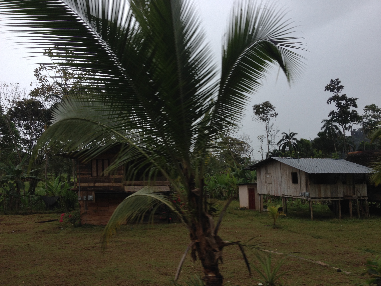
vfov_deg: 40.7
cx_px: 190
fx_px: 385
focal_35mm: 35
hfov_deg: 52.6
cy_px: 143
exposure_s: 1/642
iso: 50
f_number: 2.4
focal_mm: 4.28
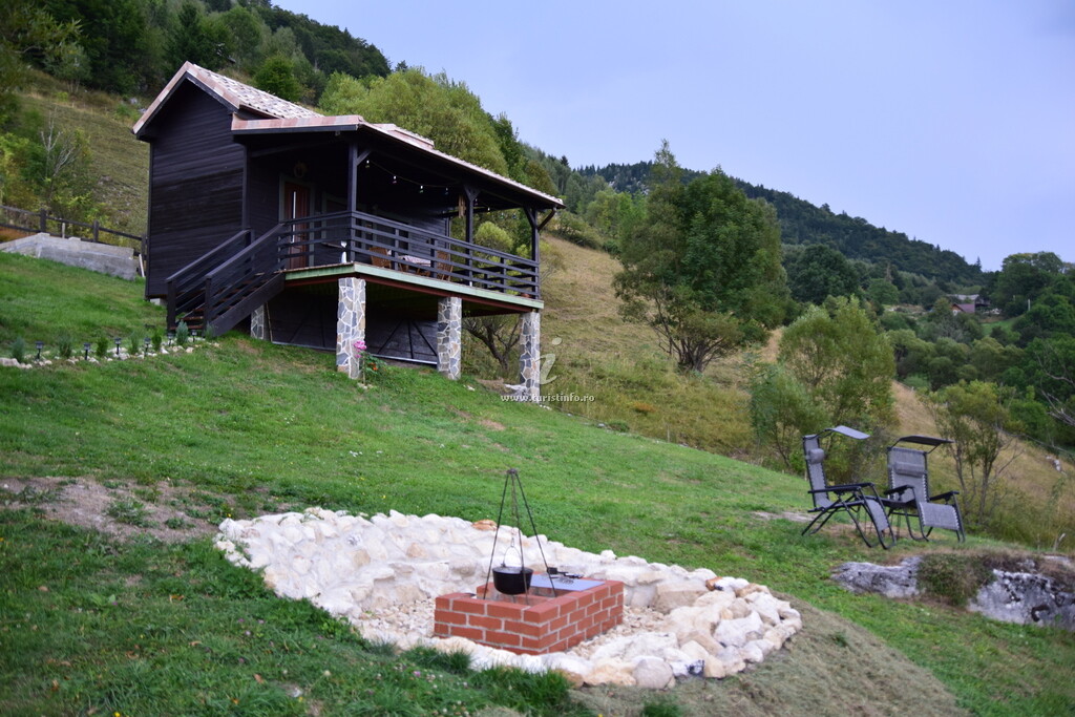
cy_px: 358
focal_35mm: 33
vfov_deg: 40.0
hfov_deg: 57.2
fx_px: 985
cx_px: 538
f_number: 3.5
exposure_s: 1/1000
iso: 500
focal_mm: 22
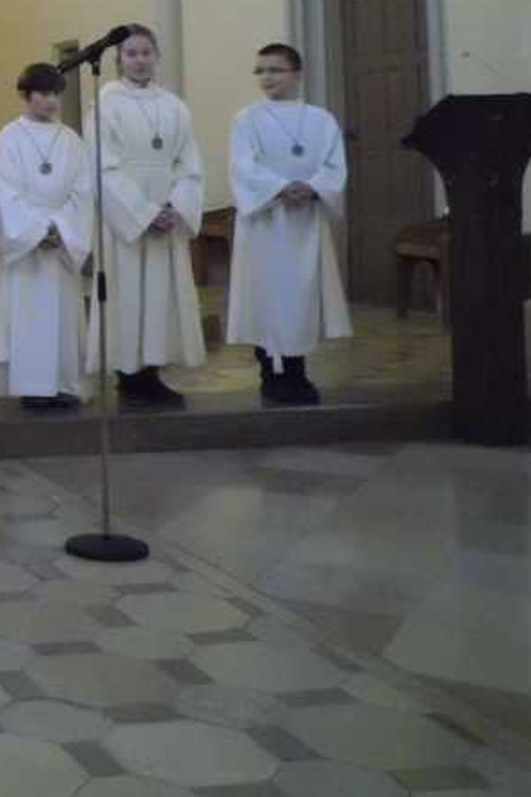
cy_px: 163
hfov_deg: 17.9
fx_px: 1395
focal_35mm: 63
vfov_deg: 31.1
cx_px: -386
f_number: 2.8
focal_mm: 4.7
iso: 800
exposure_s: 1/80
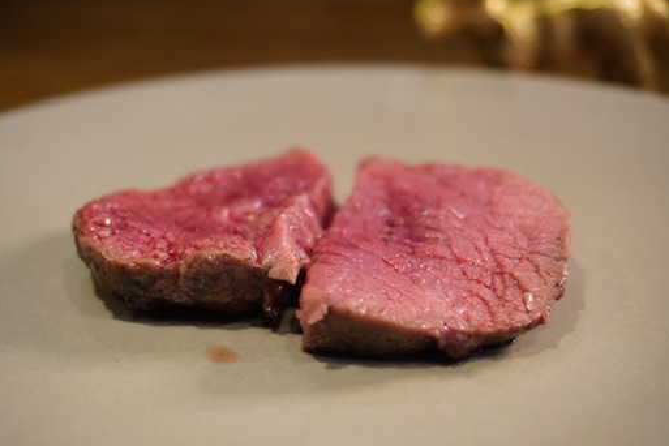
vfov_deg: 22.6
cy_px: 222
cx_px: 329
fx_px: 1115
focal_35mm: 60
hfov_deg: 33.4
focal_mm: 38
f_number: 5.6
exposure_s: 1/60
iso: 1600
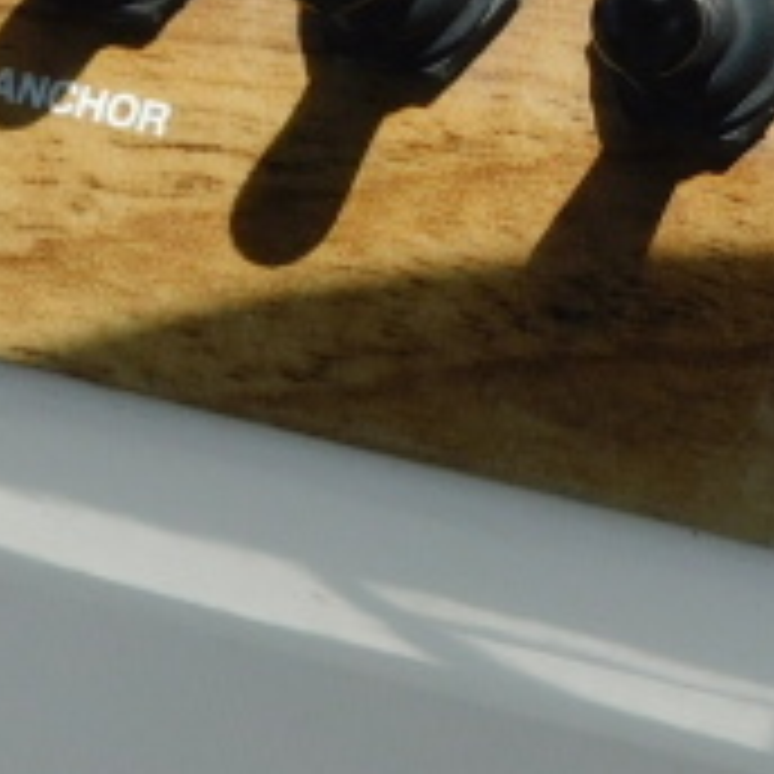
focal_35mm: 123
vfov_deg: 14.1
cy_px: 225
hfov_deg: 14.0
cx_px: 756
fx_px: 3112
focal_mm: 5.3
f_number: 3.2
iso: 125
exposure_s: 1/1000
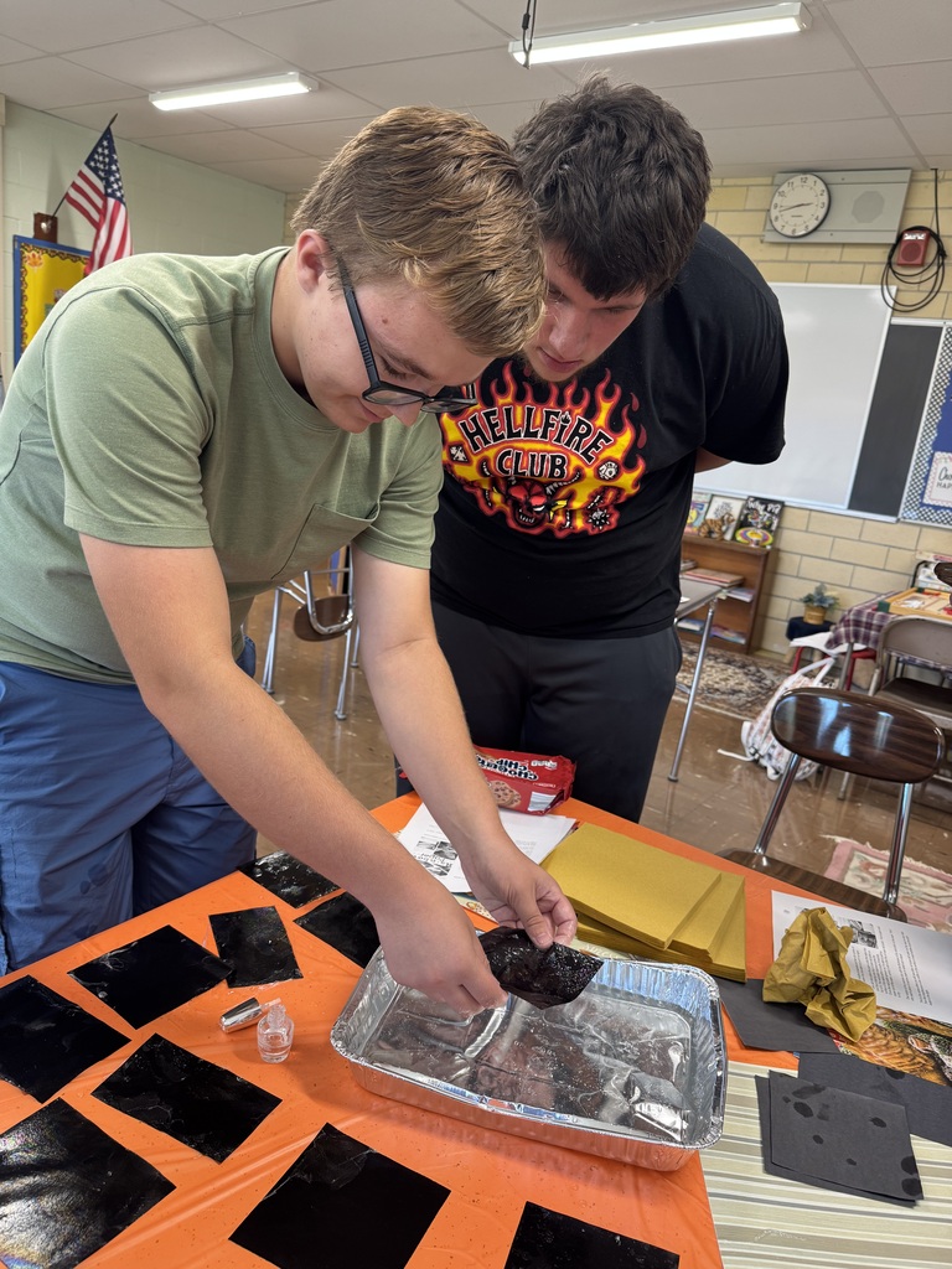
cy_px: 634
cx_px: 476
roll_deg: -6.6
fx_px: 880
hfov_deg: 56.8
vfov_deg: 71.6
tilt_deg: -15.3
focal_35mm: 24
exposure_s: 1/60
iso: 125
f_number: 1.78
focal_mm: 6.76
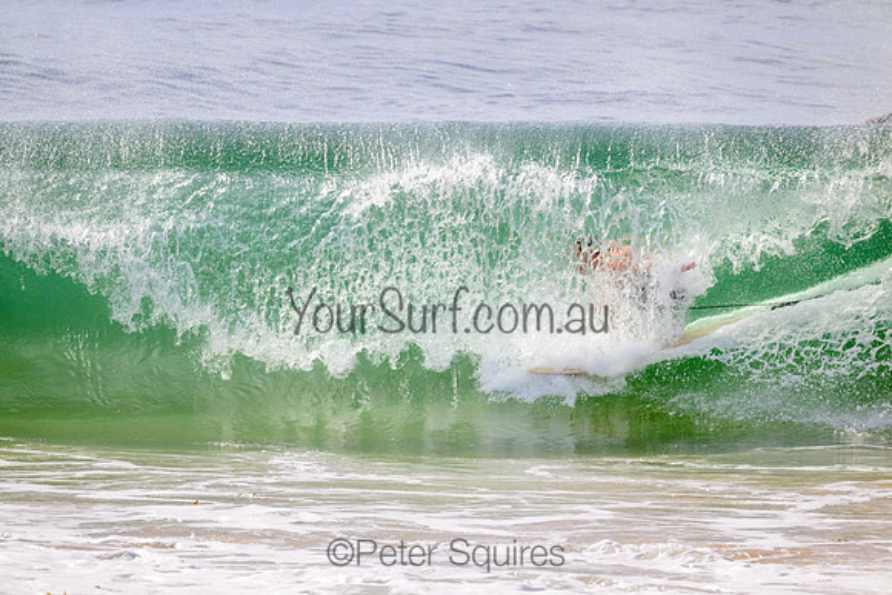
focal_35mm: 620
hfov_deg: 3.3
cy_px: 298
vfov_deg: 2.2
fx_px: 15365
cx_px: 446
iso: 720
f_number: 11
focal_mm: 620
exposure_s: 1/2000
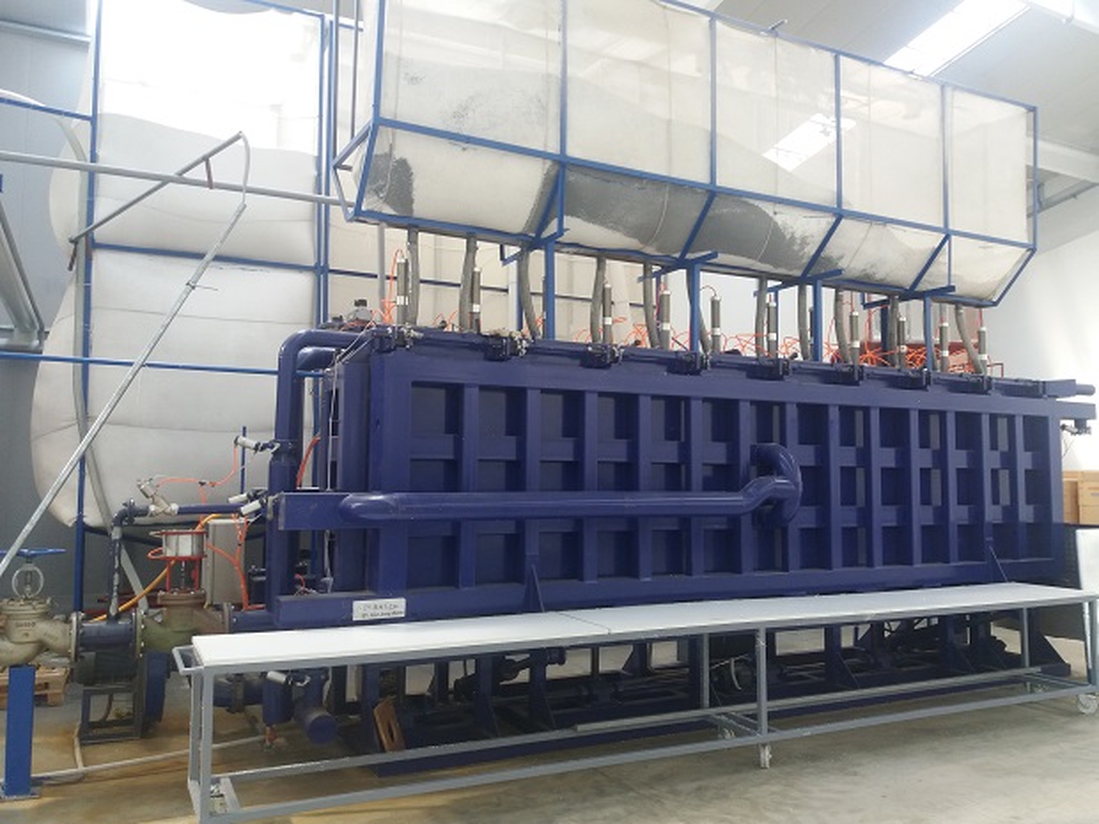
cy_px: 412
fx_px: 889
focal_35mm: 28
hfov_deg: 63.4
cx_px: 550
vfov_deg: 49.7
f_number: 1.9
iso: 100
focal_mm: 3.7
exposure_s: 1/50
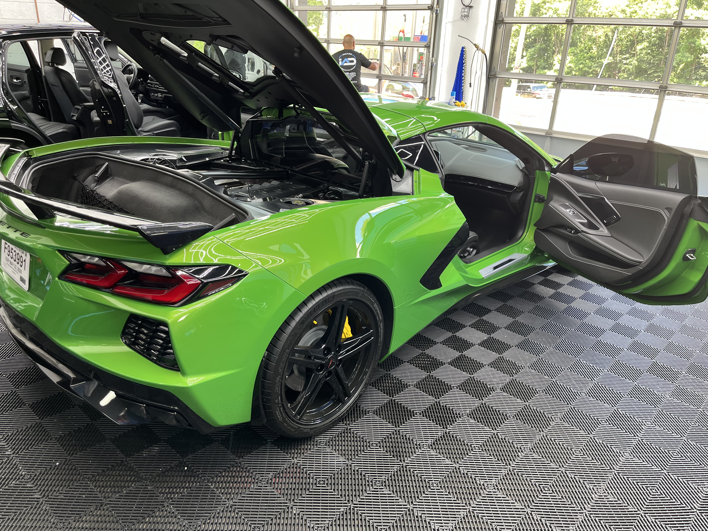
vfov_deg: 53.1
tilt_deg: -22.7
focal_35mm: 26
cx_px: 354
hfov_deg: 67.3
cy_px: 266
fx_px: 532
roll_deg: -2.5
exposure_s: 1/60
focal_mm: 5.1
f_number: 1.6
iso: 80
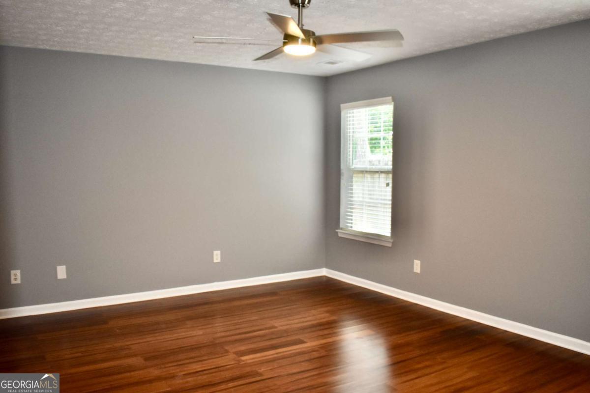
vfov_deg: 43.6
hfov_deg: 61.9
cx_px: 295
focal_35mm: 30
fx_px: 492
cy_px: 196
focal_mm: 20
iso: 800
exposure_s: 1/125
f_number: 3.5
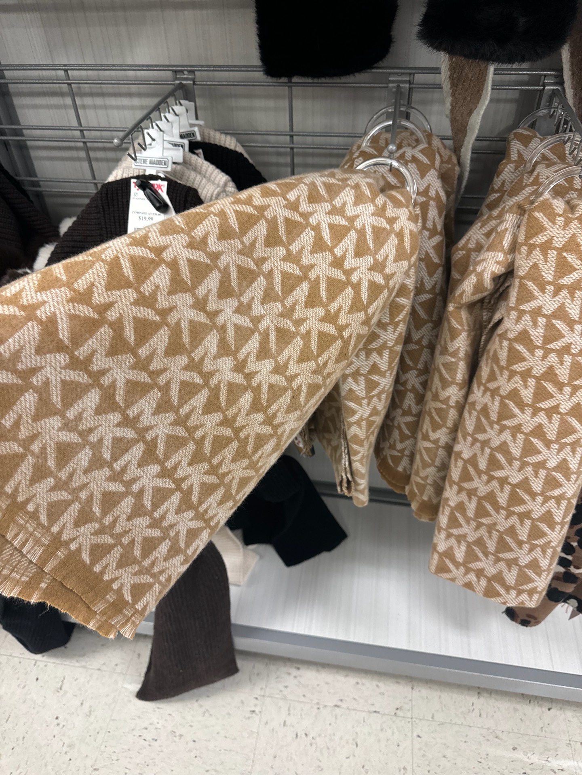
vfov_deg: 71.6
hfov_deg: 56.8
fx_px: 538
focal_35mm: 24
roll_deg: +2.5
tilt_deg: -42.0
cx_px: 291
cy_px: 388
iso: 250
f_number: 1.78
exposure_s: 1/60
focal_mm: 6.76
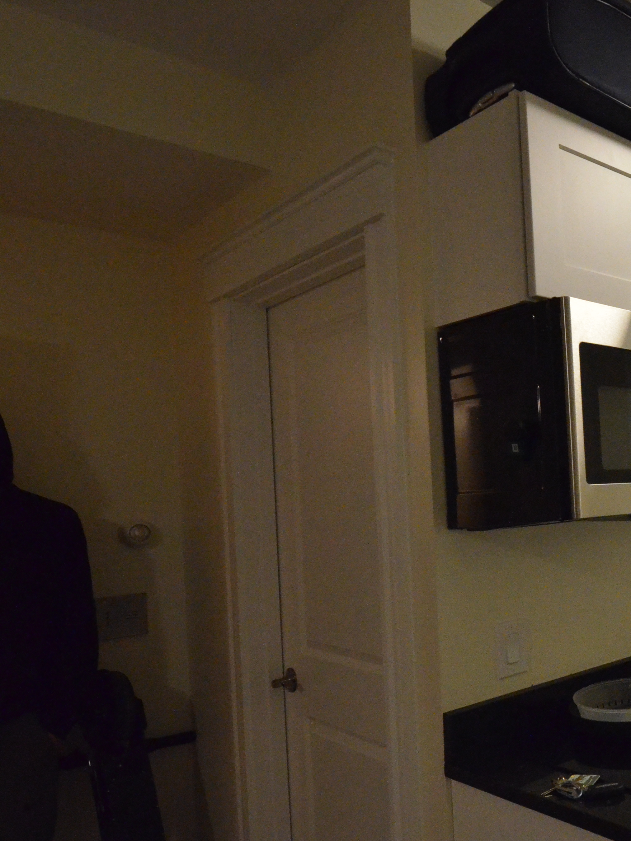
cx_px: 735
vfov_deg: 61.7
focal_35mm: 29
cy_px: 473
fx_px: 702
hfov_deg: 37.9
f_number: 5.6
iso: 5000
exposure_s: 1/125
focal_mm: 11
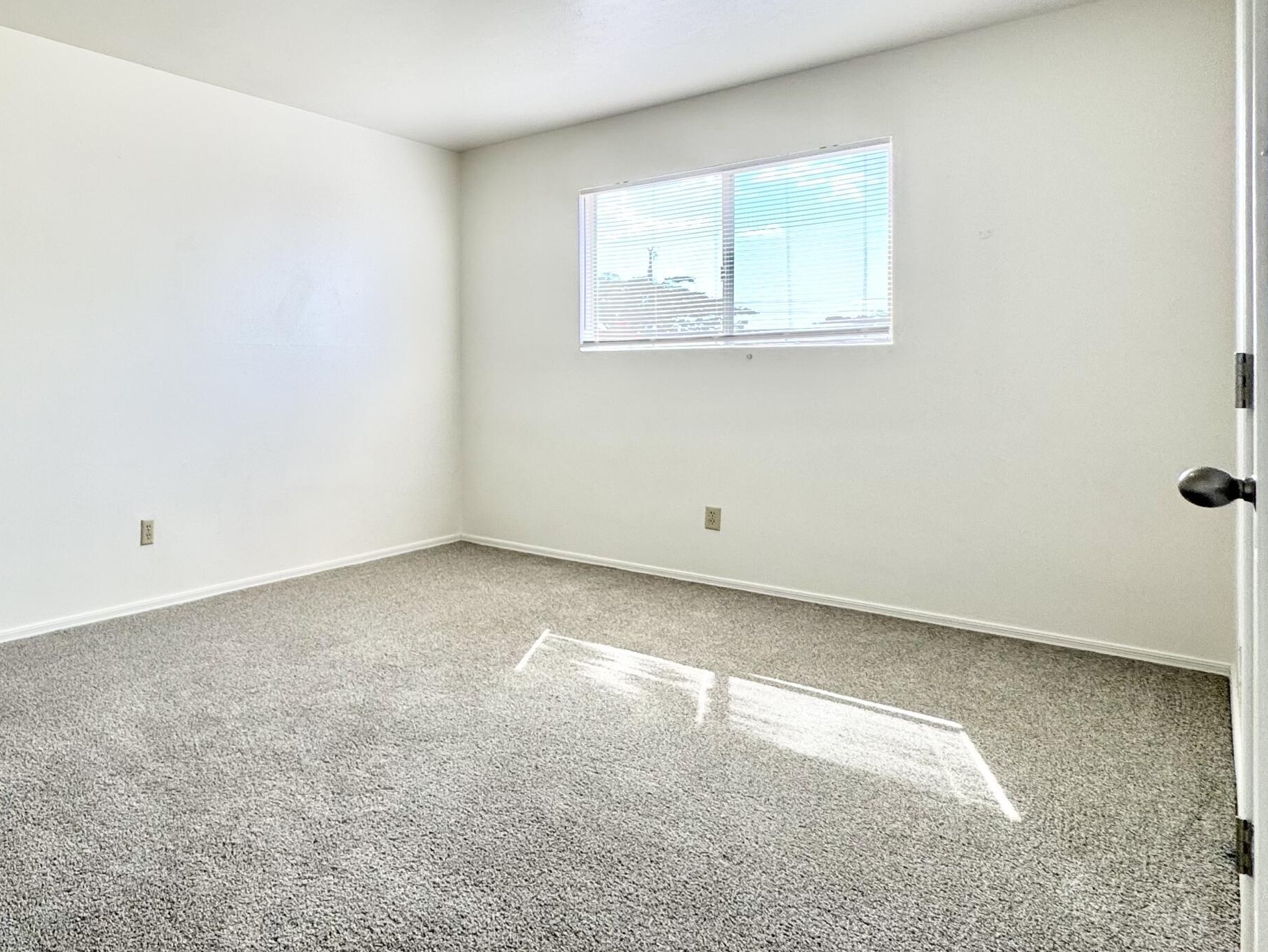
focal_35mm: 23
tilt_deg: -0.5
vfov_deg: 58.3
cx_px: 249
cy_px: 373
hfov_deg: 66.9
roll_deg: +0.0
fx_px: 843
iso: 40
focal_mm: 2.22
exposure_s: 1/135
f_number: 2.2
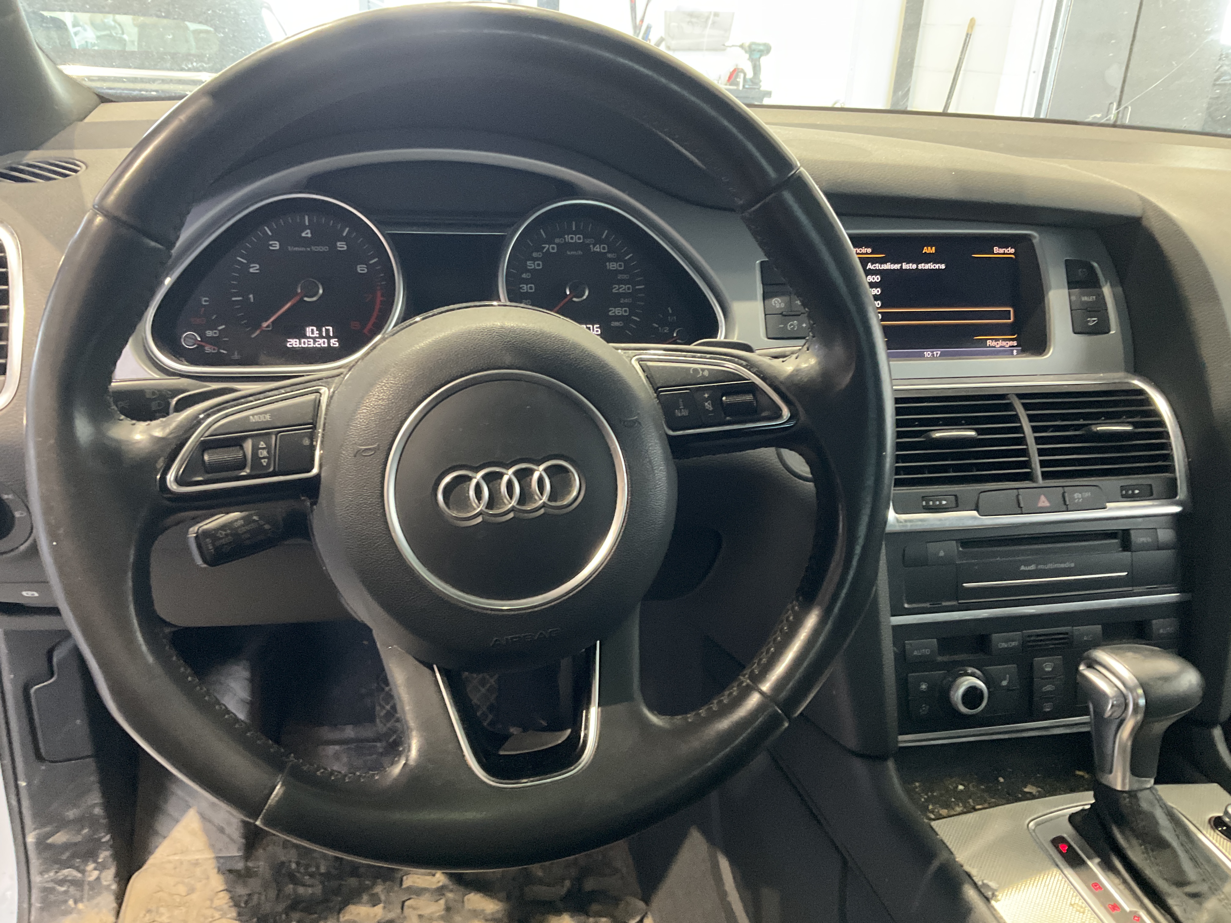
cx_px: 616
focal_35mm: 29
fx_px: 1031
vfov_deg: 48.2
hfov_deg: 61.7
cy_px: 462
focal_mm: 3
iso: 400
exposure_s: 1/30
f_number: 1.8
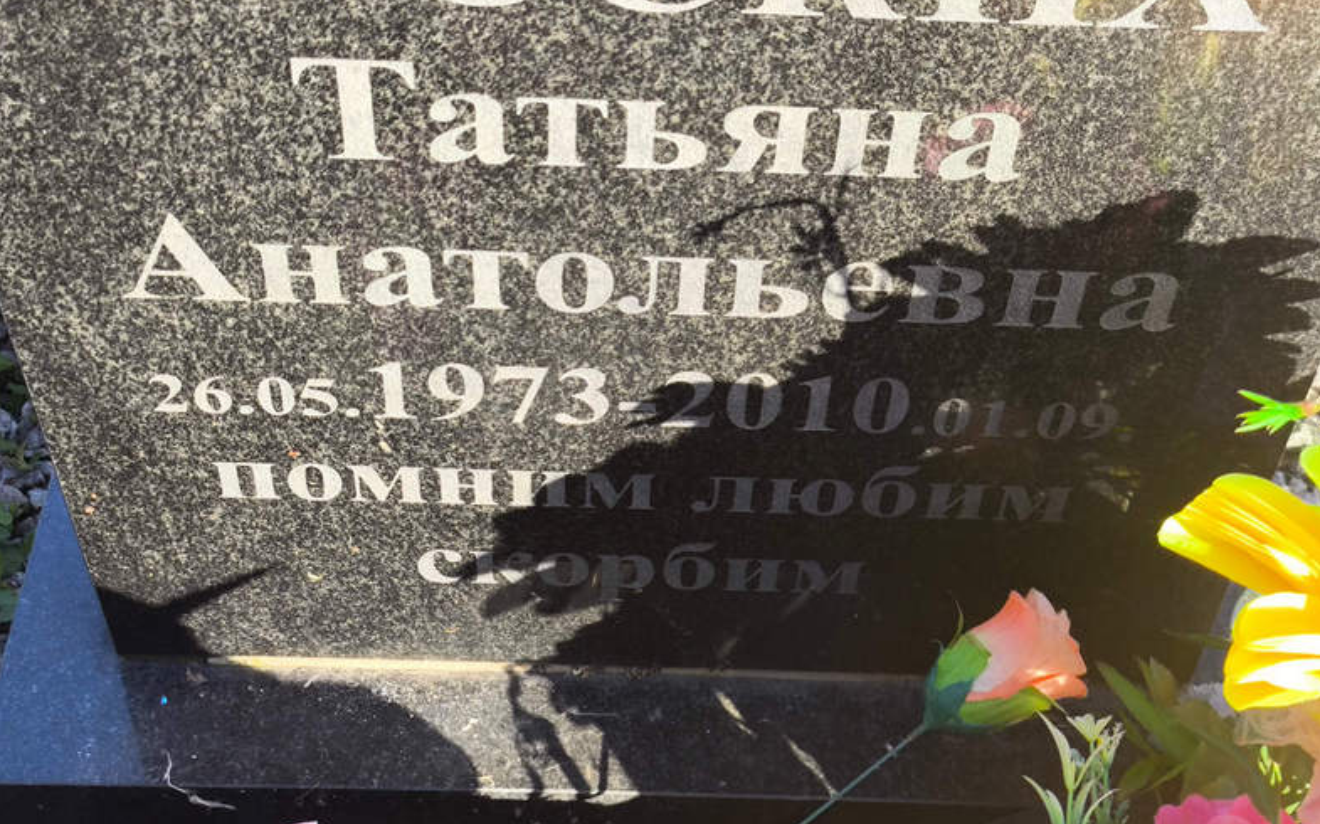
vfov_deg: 23.9
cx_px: 655
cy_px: 338
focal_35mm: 54
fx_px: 1942
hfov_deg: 37.5
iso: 50
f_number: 1.7
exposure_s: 1/353
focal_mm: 4.71
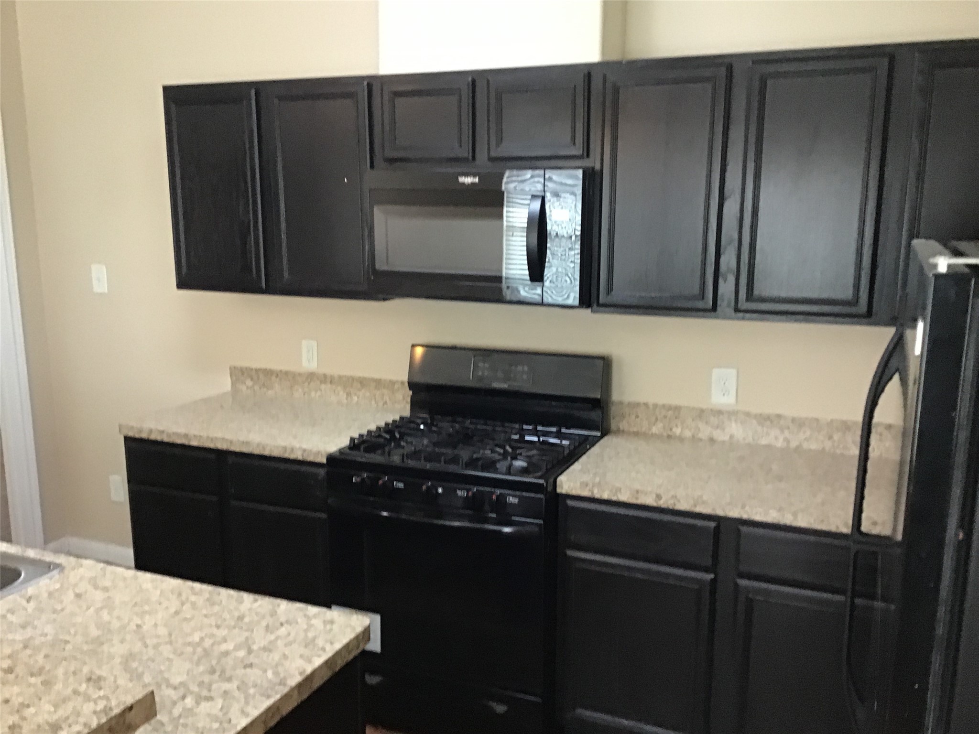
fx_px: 877
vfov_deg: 45.4
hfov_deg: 58.4
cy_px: 367
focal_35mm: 31
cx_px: 490
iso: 200
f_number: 2.4
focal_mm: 3.3
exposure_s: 1/24
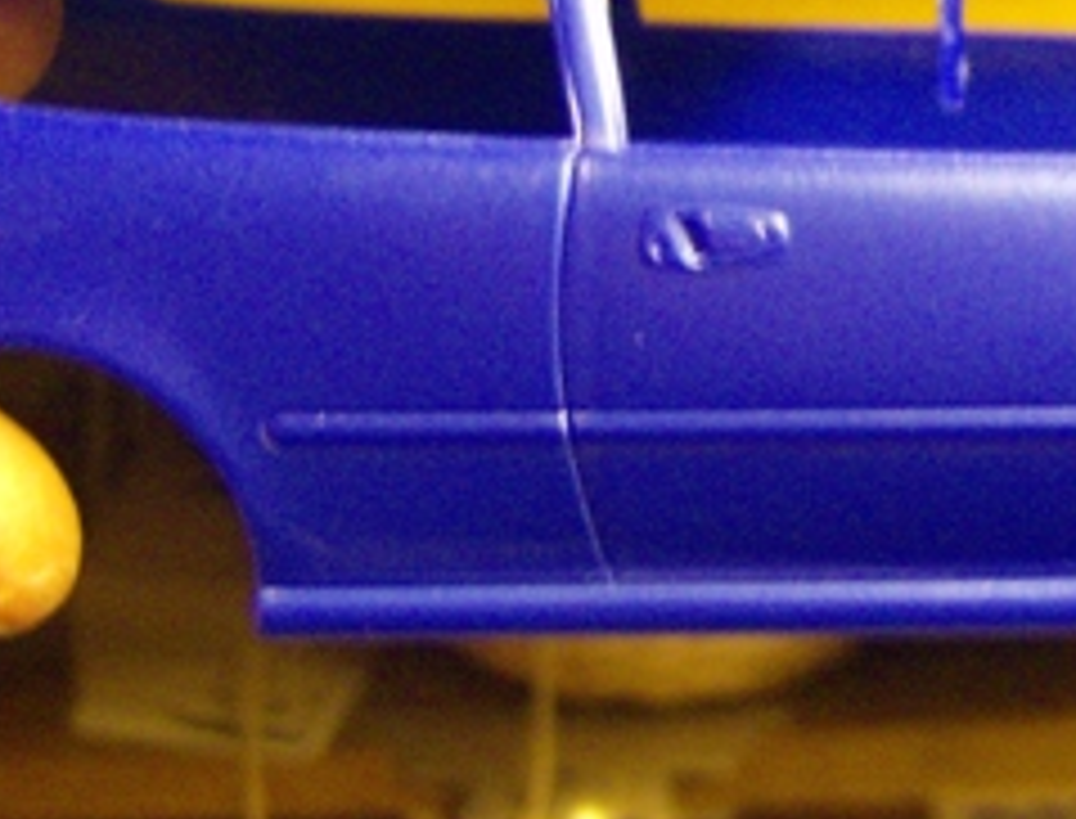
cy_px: 148
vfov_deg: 15.6
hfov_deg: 20.3
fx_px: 2969
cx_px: 864
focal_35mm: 95
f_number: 2.8
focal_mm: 6
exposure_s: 1/5.79
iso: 200
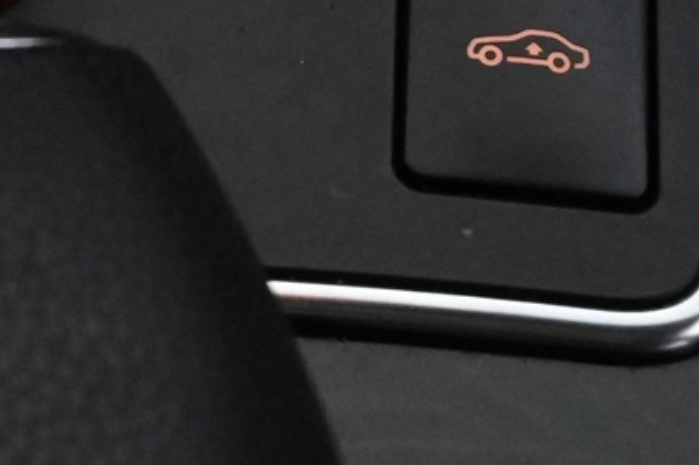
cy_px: -160
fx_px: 4503
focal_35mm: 232
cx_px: -137
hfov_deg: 8.8
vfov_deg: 5.9
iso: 7200
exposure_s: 1/60
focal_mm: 38
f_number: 5.6
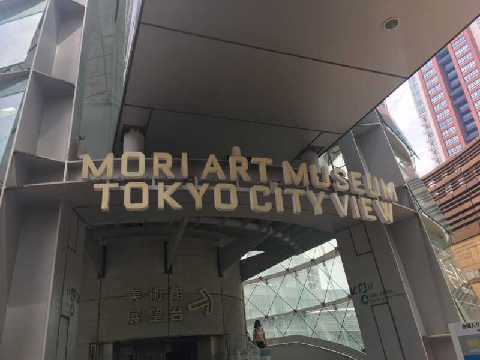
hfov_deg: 61.7
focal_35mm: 29
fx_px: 402
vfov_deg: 48.2
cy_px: 180
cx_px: 240
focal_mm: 4.15
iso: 25
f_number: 2.2
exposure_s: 1/509
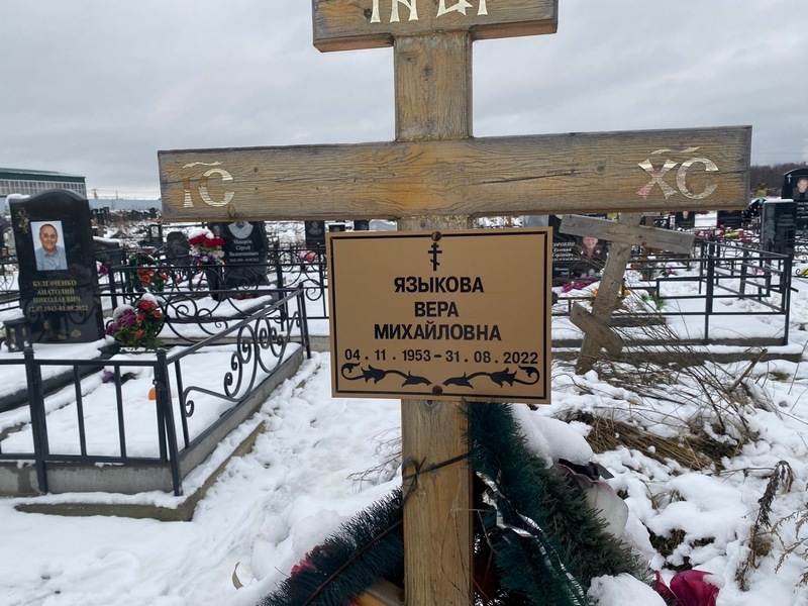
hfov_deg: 67.3
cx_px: 404
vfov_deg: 53.1
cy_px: 303
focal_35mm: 26
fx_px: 607
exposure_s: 1/252
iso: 32
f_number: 1.8
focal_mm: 4.25
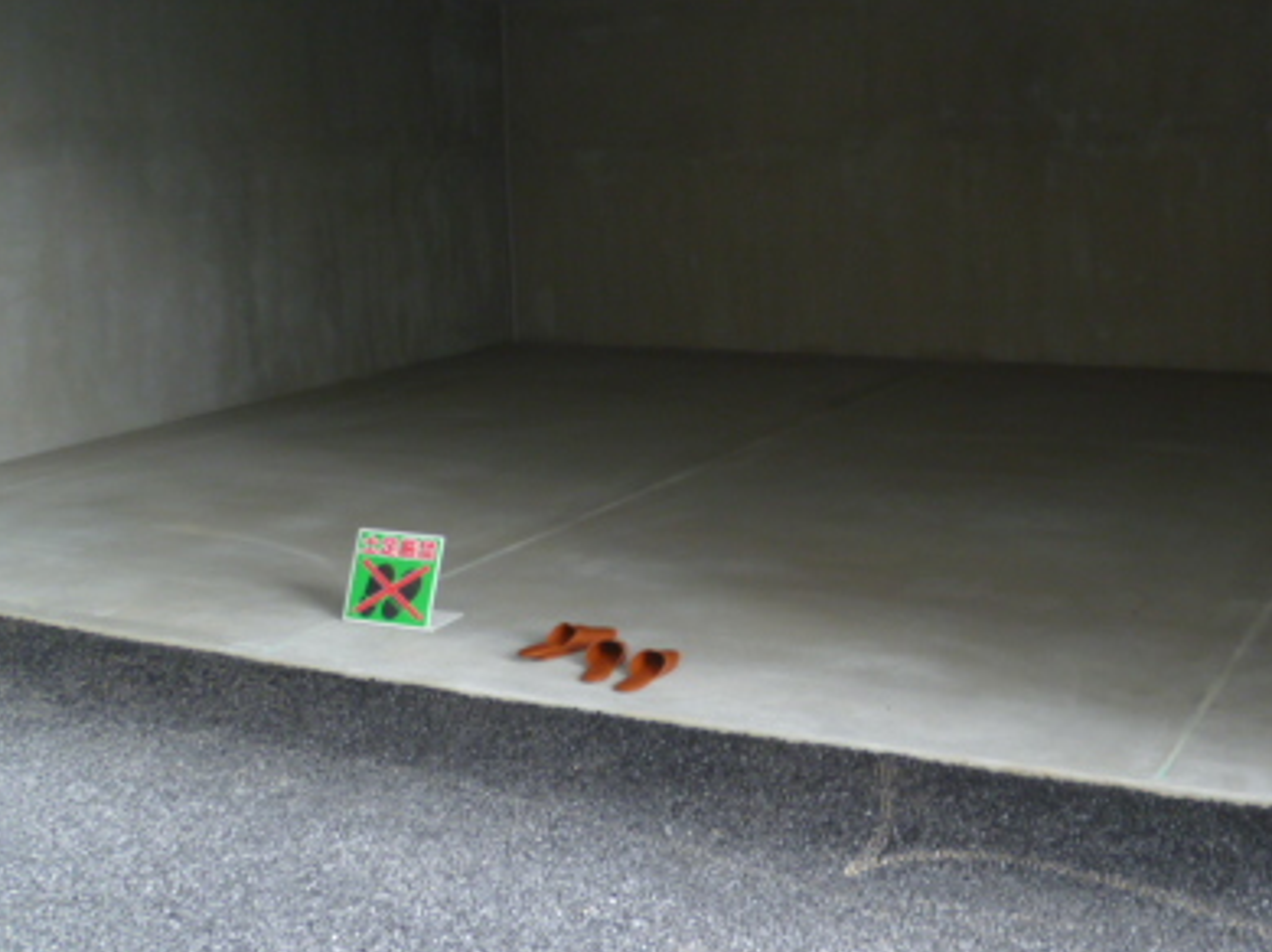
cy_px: 297
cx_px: 868
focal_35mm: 46
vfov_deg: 31.2
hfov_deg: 40.6
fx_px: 1689
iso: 80
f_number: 2.8
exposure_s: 1/8
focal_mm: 5
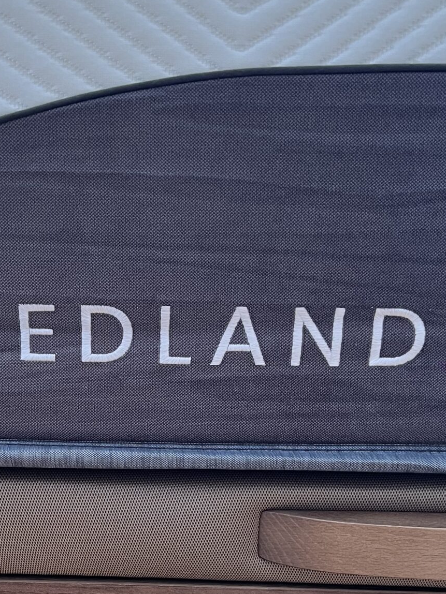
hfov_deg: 25.0
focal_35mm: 58
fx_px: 996
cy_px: 518
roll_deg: -0.8
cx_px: 118
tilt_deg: -21.8
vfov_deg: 31.9
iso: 160
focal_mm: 5.7
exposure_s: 1/60
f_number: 1.5
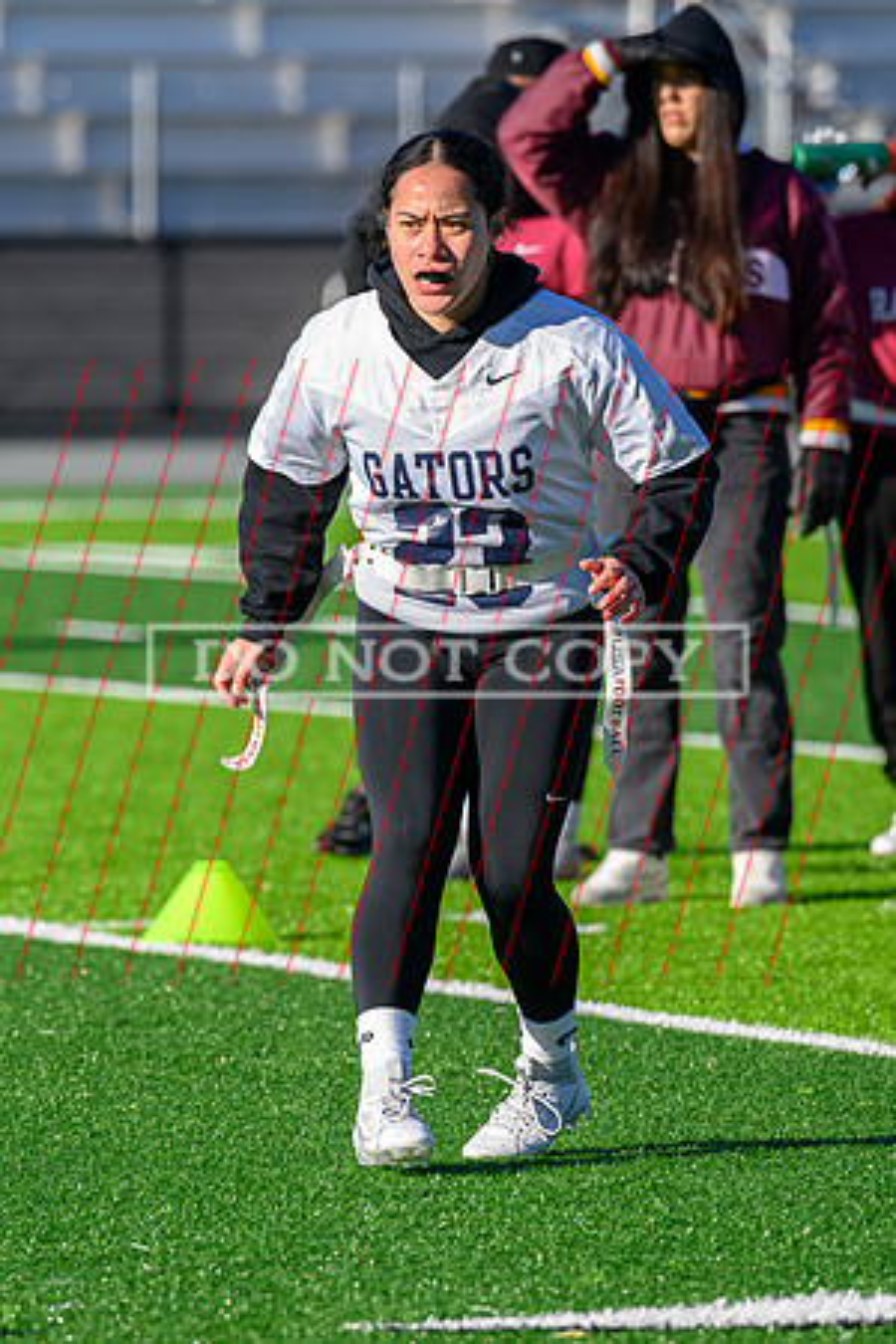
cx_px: 263
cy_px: 782
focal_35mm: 349
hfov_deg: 3.9
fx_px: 13035
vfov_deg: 5.9
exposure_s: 1/1600
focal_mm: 200
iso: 250
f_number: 4
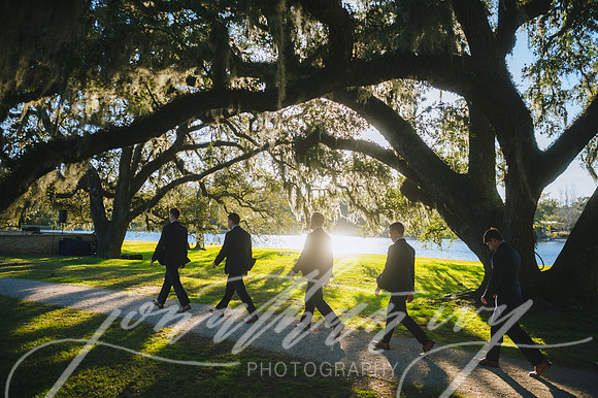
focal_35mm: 34
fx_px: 564
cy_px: 199
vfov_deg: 38.8
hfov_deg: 55.8
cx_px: 299
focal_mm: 34
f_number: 2.8
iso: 100
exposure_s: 1/500
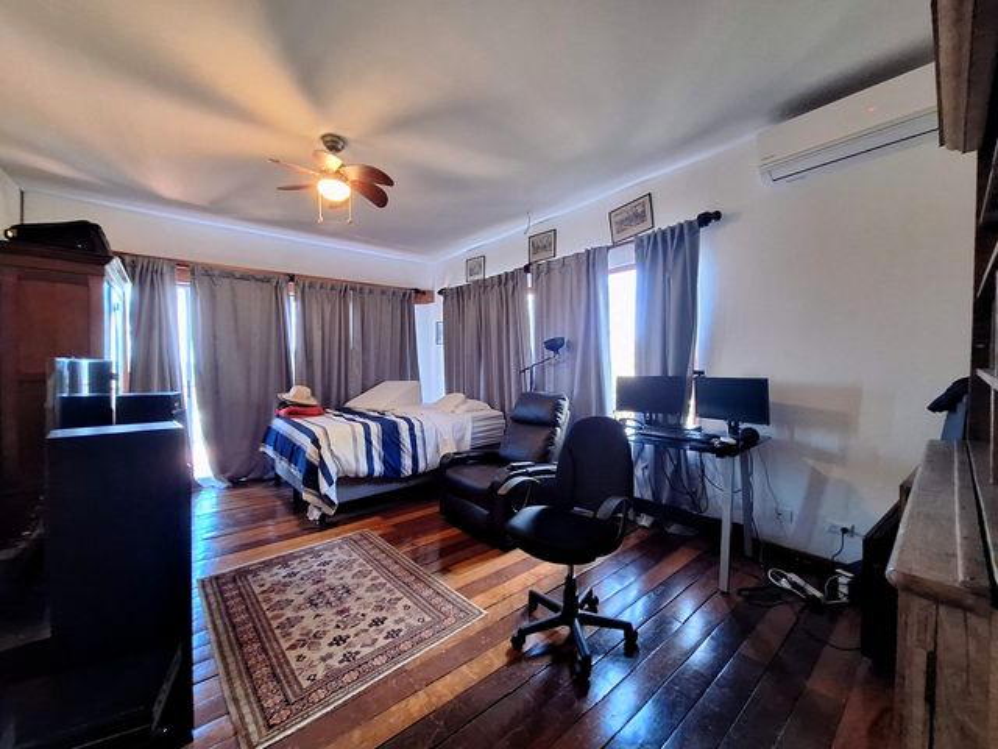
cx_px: 499
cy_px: 374
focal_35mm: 13
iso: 250
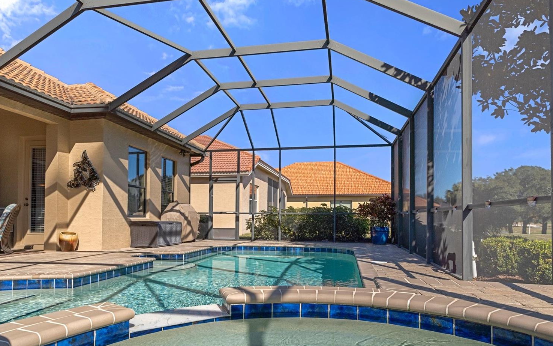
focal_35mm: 22
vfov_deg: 55.9
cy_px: 190
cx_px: 280
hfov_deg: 80.8
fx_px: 325
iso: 320
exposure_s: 1/320
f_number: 8
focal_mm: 13
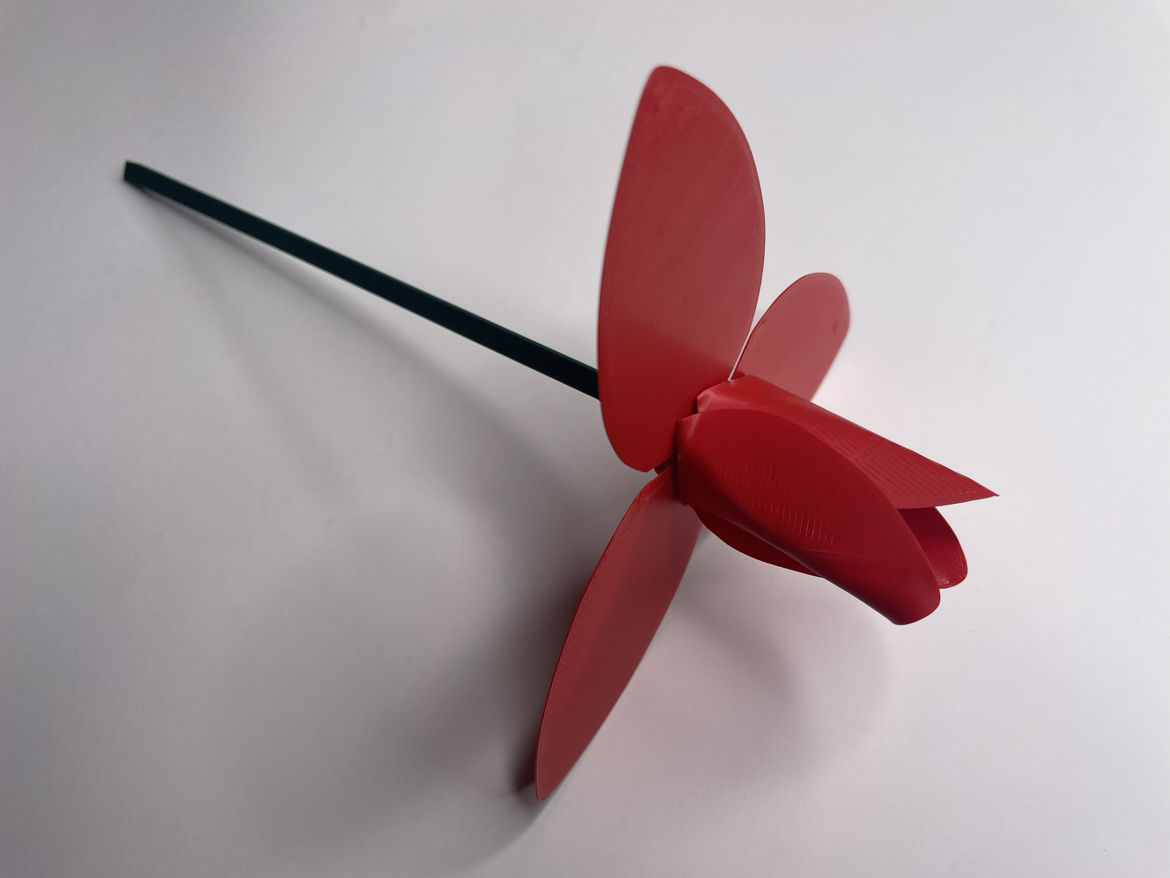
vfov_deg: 53.1
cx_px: 585
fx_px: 879
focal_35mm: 26
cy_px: 439
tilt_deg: -62.8
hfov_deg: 67.3
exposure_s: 1/647
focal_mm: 4.2
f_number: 1.6
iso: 32
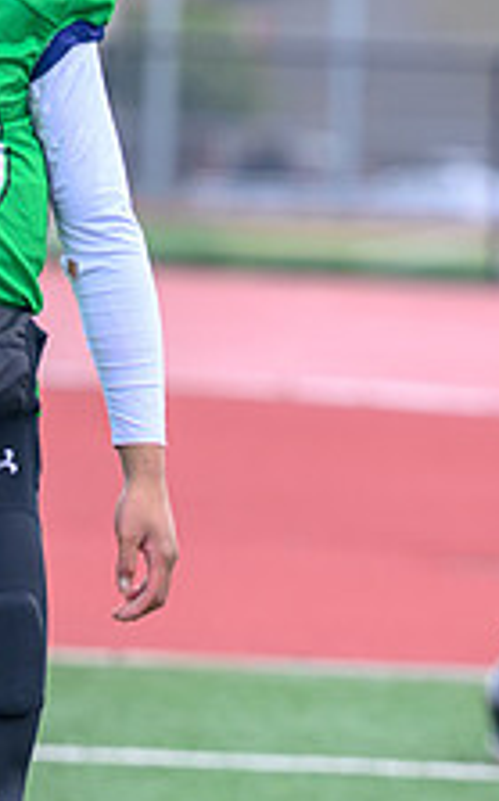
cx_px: 635
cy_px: 118
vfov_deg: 4.4
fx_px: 10312
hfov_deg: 2.8
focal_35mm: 473
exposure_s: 1/1600
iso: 450
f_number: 2.8
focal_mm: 135
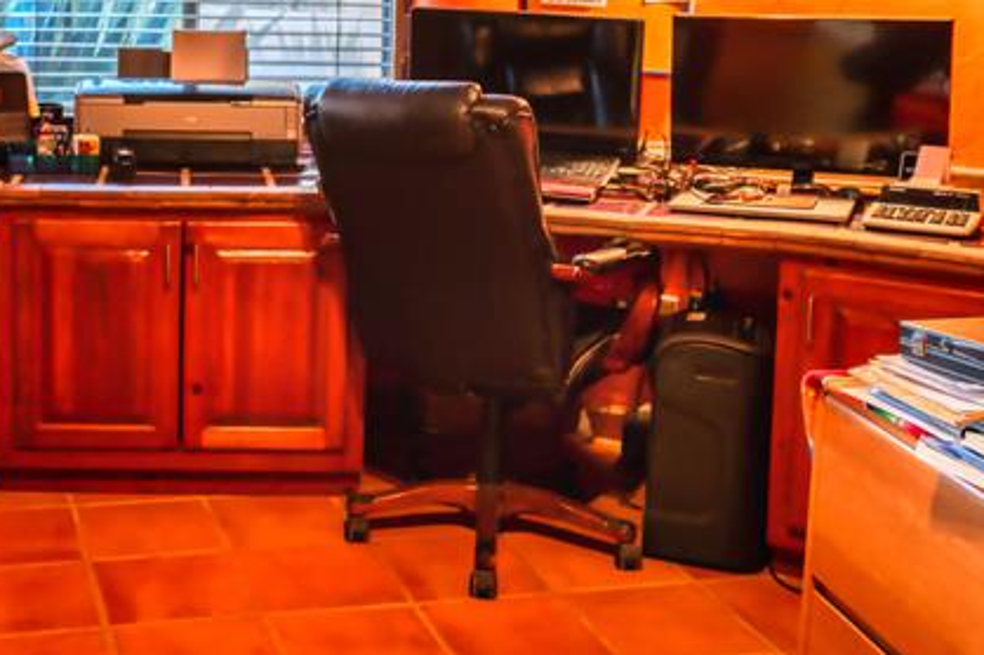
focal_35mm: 49
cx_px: 212
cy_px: 106
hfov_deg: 39.0
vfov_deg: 26.8
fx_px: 1338
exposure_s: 1/40
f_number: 2.8
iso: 1000
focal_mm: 20
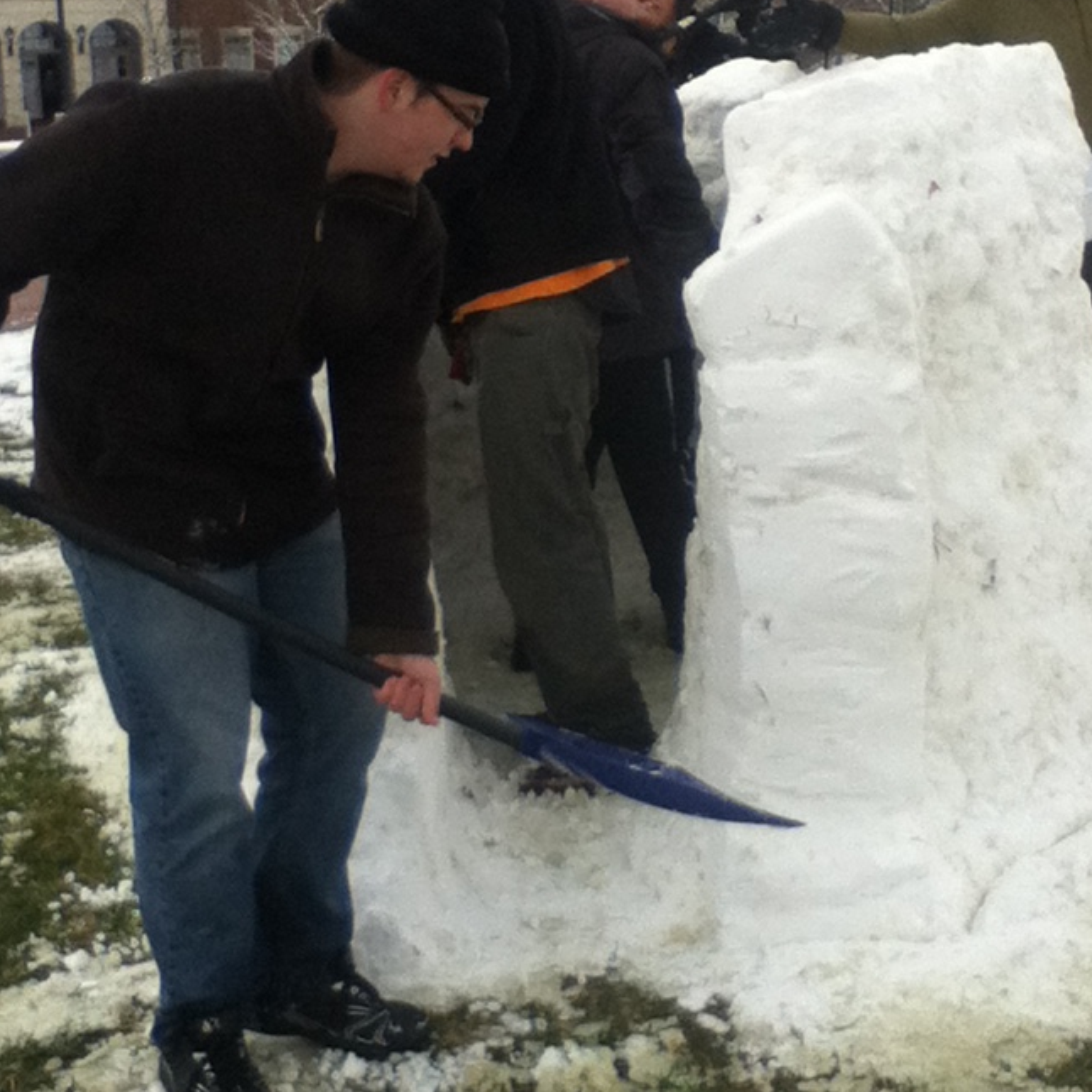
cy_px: 352
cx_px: 551
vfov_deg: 39.5
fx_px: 1499
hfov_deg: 40.0
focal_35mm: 42
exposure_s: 1/624
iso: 80
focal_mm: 3.85
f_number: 2.4
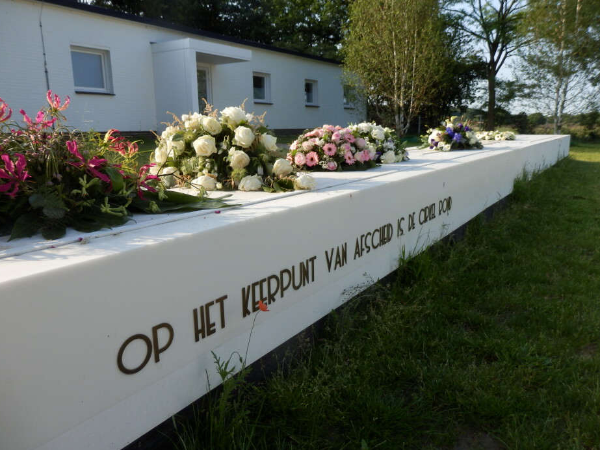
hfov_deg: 67.3
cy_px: 224
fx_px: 451
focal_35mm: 26
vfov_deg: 53.1
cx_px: 302
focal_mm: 4.5
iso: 80
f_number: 3
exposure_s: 1/500
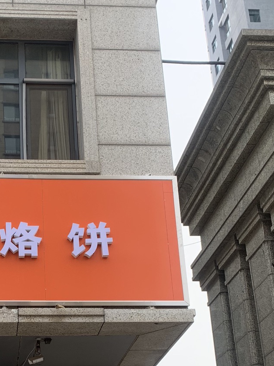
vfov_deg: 30.0
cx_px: 40
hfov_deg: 23.2
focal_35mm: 62
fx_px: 655
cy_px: 322
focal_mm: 4.25
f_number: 1.8
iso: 25
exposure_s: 1/455
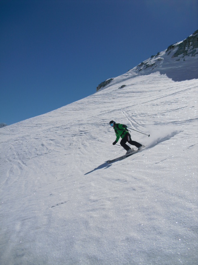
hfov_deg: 39.7
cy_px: 132
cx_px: 99
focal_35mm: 36
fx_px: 275
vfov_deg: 51.4
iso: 64
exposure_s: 1/640
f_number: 7.8
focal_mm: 6.3
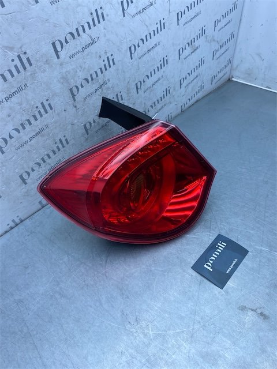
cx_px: 138
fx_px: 277
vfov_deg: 67.3
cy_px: 184
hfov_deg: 53.1
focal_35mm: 26
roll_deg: +2.1
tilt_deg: -43.7
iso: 32
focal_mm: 4.25
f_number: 1.8
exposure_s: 1/827
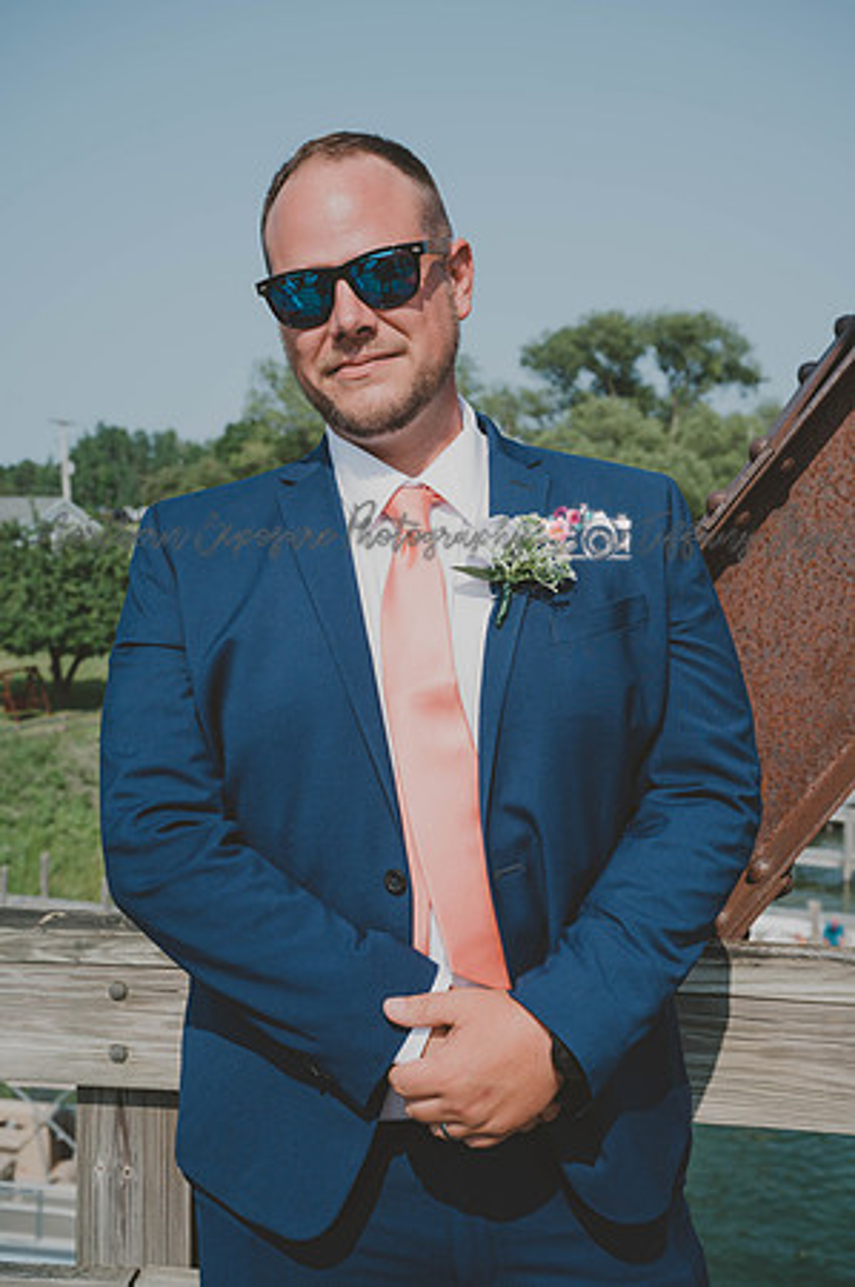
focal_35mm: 41
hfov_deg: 32.6
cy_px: 644
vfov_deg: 47.5
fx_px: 1464
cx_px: 428
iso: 100
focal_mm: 41
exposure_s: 1/320
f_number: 6.3
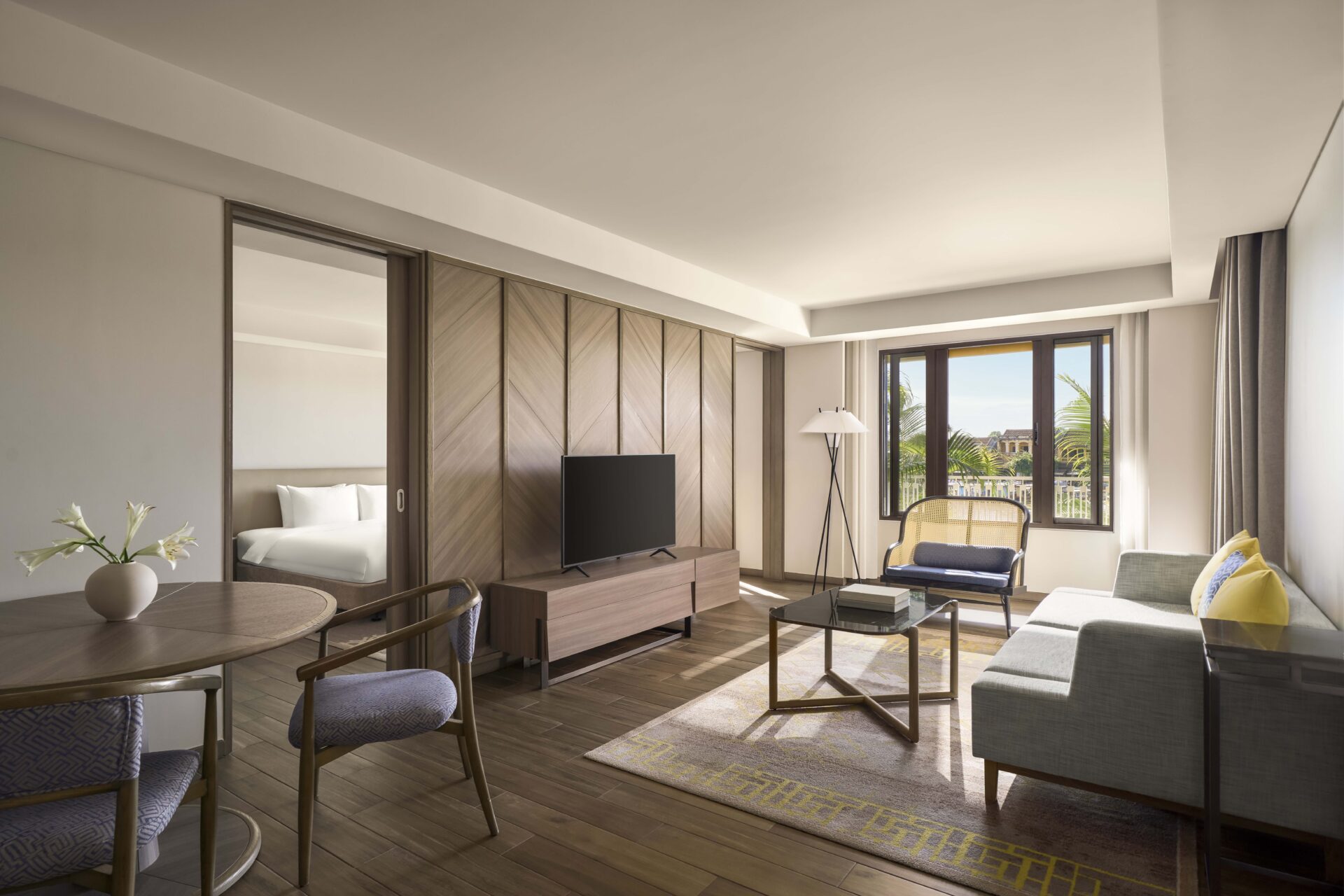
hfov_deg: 90.0
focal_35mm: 18
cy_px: 448
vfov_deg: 67.4
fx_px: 672
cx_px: 672
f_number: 7.1
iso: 320
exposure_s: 1/10
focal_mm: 18
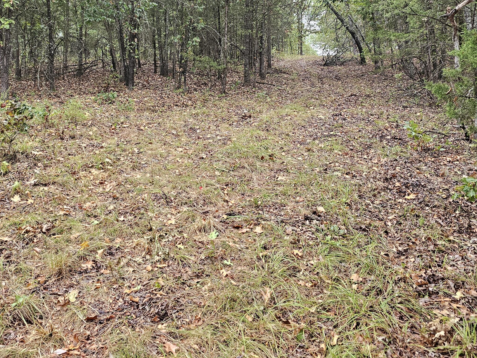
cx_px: 212
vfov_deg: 41.3
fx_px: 469
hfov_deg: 53.8
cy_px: 119
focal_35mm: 34
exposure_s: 1/120
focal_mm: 6.3
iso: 250
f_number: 1.7
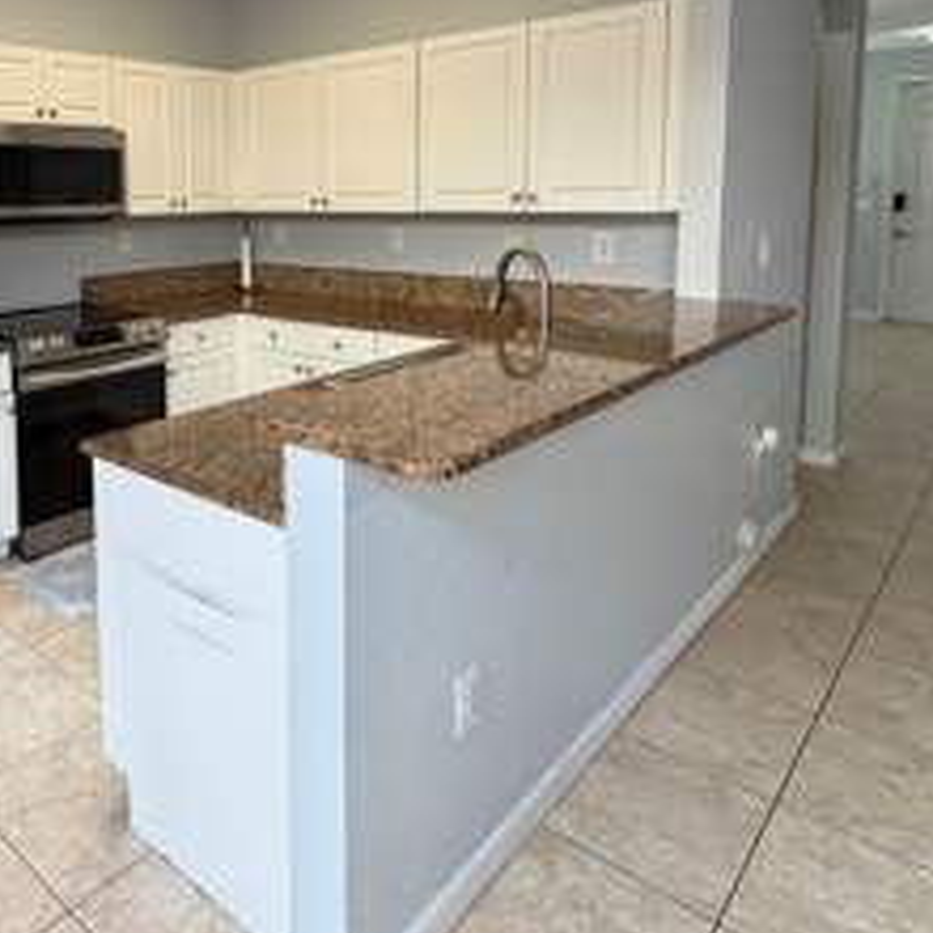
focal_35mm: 27
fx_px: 823
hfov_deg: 55.3
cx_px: 199
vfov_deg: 57.0
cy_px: 271
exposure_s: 1/120
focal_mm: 2.22
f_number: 2.2
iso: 200
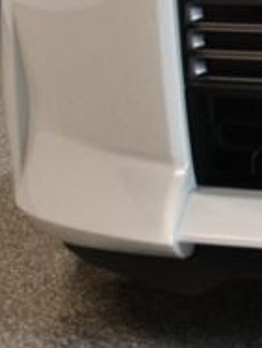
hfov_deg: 10.5
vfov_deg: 15.2
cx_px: 559
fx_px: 1287
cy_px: 33
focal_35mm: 128
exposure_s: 1/125
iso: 900
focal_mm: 26
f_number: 3.8
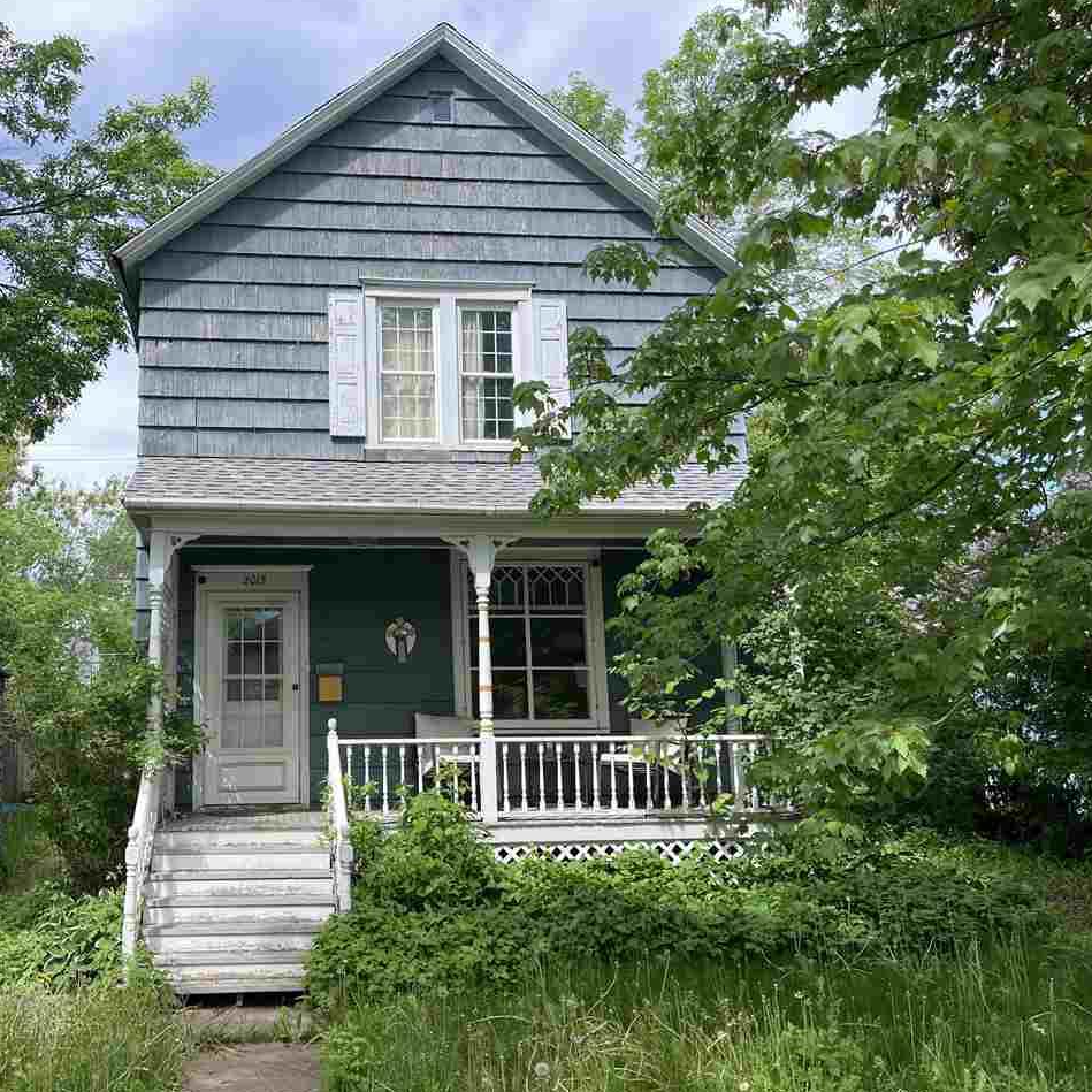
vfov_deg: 52.5
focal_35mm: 31
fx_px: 1106
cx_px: 366
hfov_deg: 51.6
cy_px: 545
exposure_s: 1/1618
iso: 32
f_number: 1.6
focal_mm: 5.1
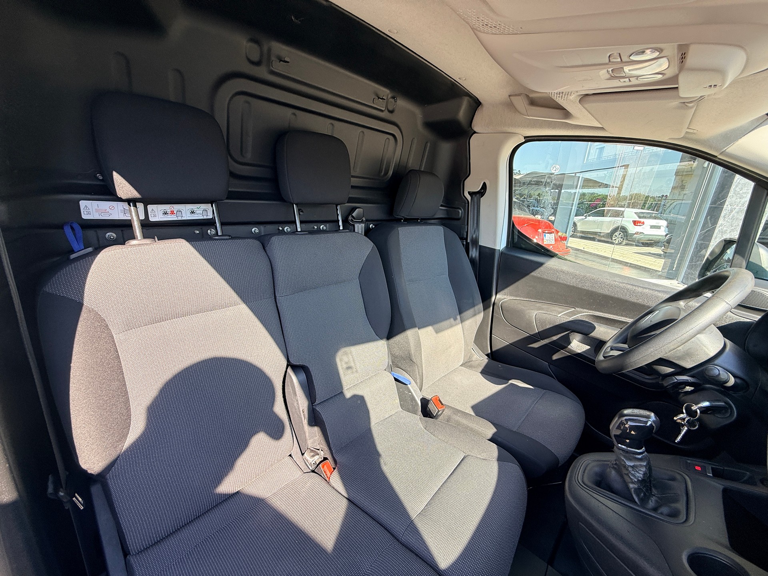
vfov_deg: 85.7
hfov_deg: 102.1
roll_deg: -4.5
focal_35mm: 14
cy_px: 288
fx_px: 311
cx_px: 384
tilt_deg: -16.3
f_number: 2.2
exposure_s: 1/118
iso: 50
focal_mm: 2.22
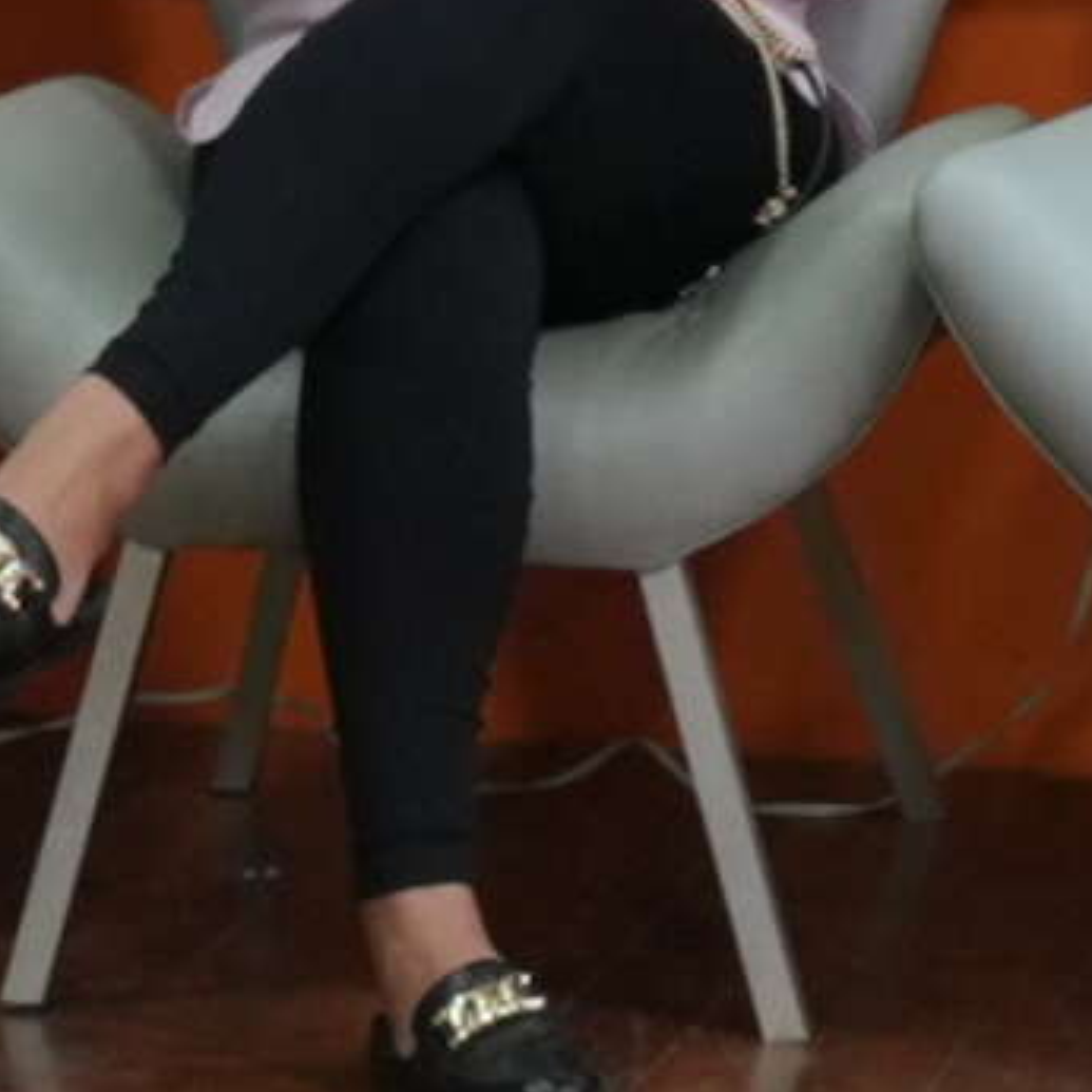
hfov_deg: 9.3
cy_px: -499
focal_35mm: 189
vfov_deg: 9.0
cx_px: 446
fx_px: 6745
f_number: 2.8
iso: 800
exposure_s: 1/100
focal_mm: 20
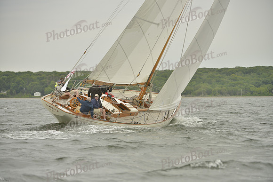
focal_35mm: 200
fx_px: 1517
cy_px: 91
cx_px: 136
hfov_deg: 10.3
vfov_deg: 6.9
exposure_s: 1/800
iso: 400
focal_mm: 200
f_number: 4
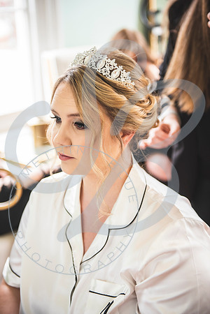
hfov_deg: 23.4
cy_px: 157
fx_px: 507
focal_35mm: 58
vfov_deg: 34.5
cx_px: 105
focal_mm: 58
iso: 400
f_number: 2.8
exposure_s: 1/125
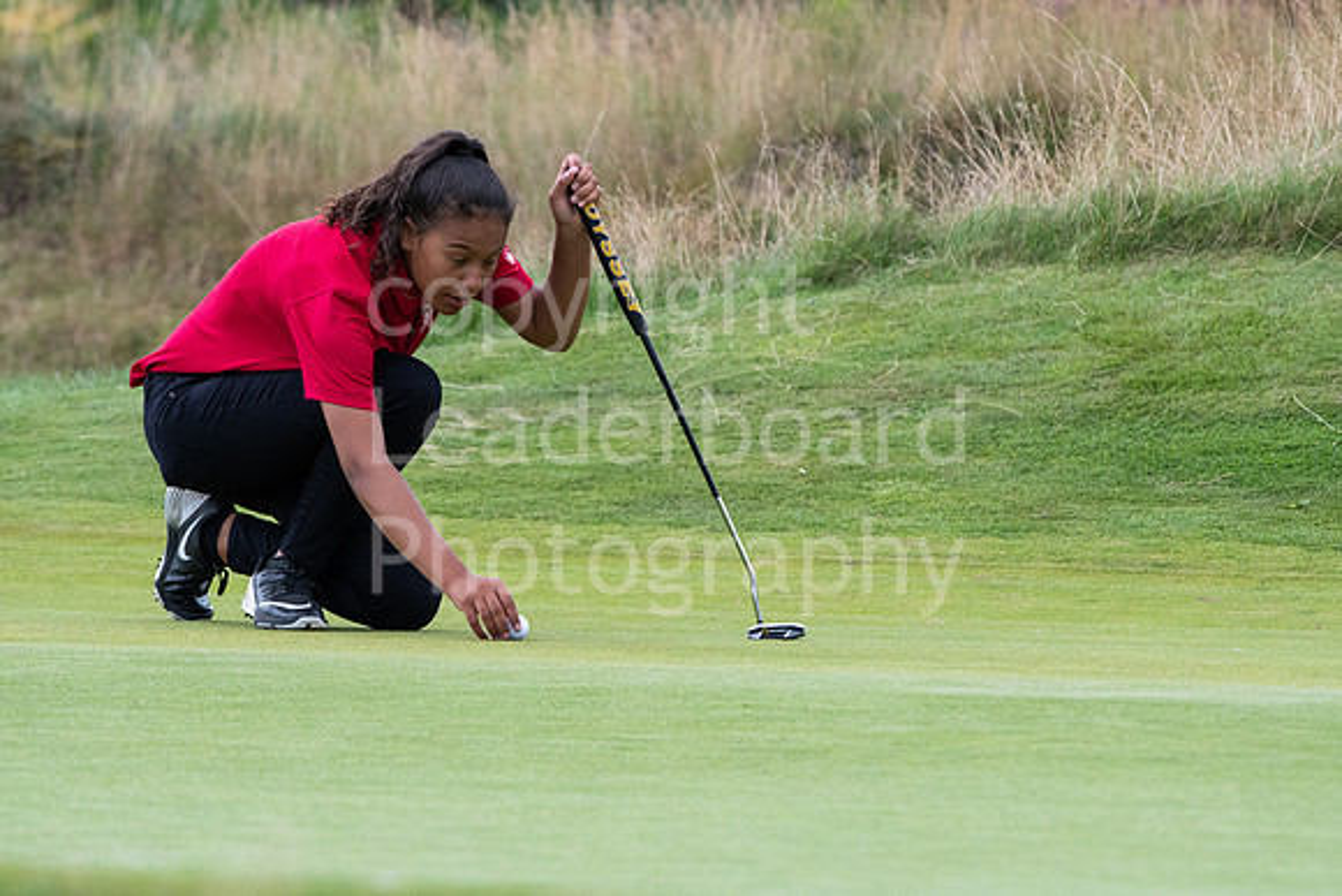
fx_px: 20134
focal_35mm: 540
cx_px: 671
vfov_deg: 2.5
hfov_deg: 3.8
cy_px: 448
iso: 800
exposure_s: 1/1250
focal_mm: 360
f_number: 6.3
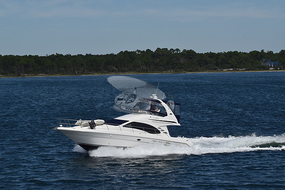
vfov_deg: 13.0
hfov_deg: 19.5
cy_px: 95
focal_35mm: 105
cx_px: 142
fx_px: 831
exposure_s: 1/1000
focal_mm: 70
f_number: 16
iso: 400
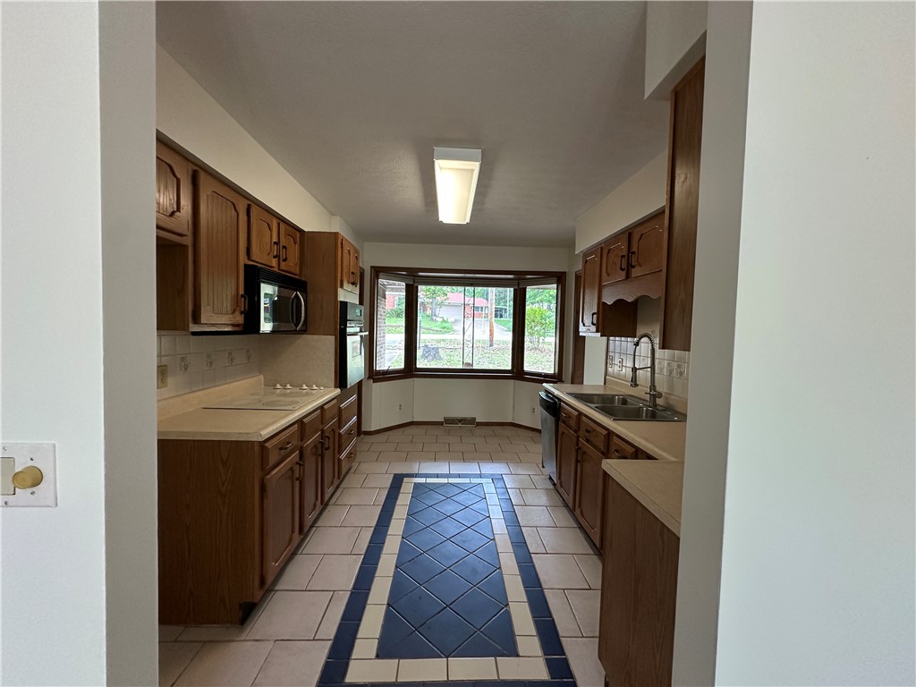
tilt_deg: -1.7
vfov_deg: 85.7
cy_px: 344
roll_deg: -1.7
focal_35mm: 14
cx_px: 458
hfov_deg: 102.1
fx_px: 370
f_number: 2.2
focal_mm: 2.22
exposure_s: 1/99
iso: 250
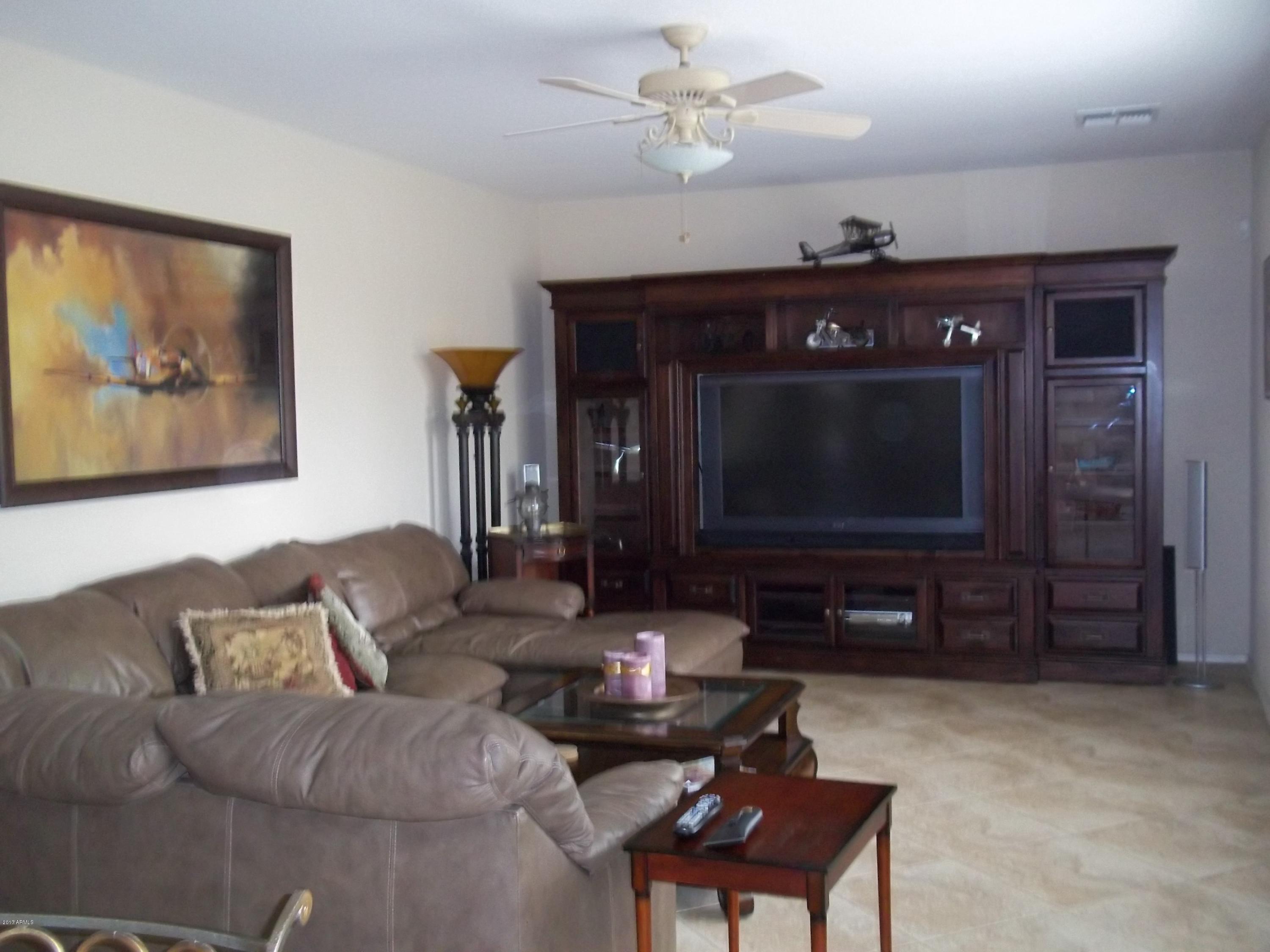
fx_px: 1321
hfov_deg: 51.4
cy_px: 476
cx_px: 635
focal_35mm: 36
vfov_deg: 39.7
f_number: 3.1
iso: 320
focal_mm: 6.5
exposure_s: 1/30
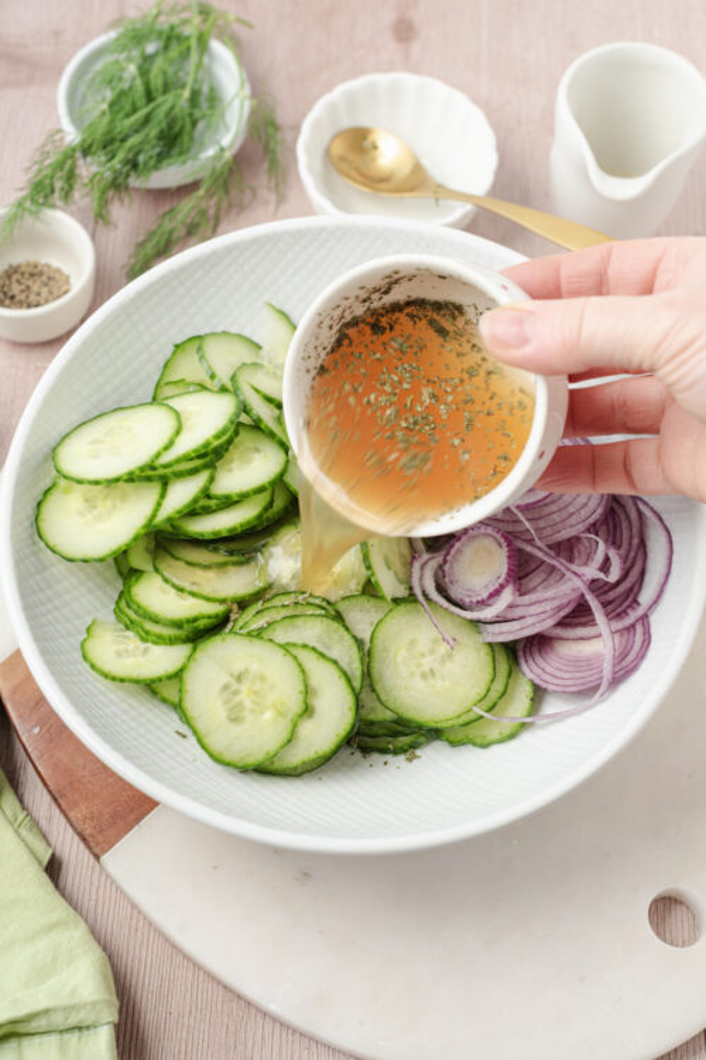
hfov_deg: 27.0
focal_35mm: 50
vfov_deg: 39.6
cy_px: 530
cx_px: 353
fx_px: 1471
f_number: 5.6
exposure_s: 1/20
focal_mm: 50
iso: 250
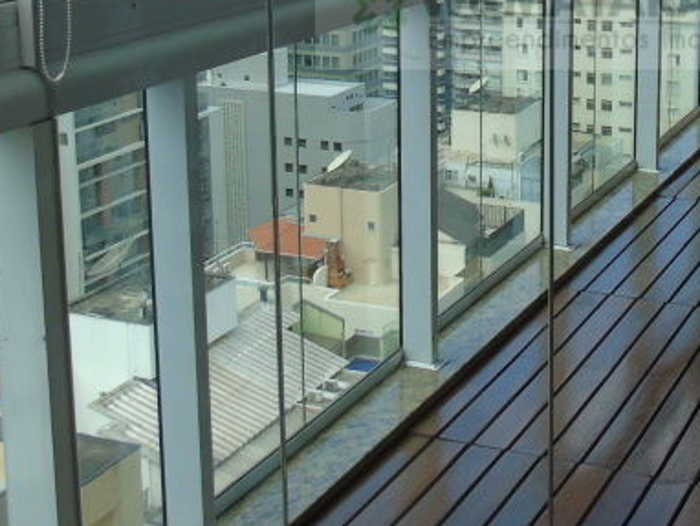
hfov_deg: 28.2
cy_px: 18
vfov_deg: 21.3
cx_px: 590
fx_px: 1356
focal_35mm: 67
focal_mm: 4.4
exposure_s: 1/200
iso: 80
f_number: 3.4
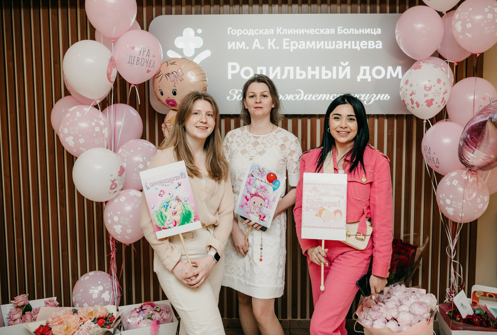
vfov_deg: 38.1
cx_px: 259
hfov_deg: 54.3
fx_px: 484
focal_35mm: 35
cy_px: 147
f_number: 4
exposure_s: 1/160
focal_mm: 31
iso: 200
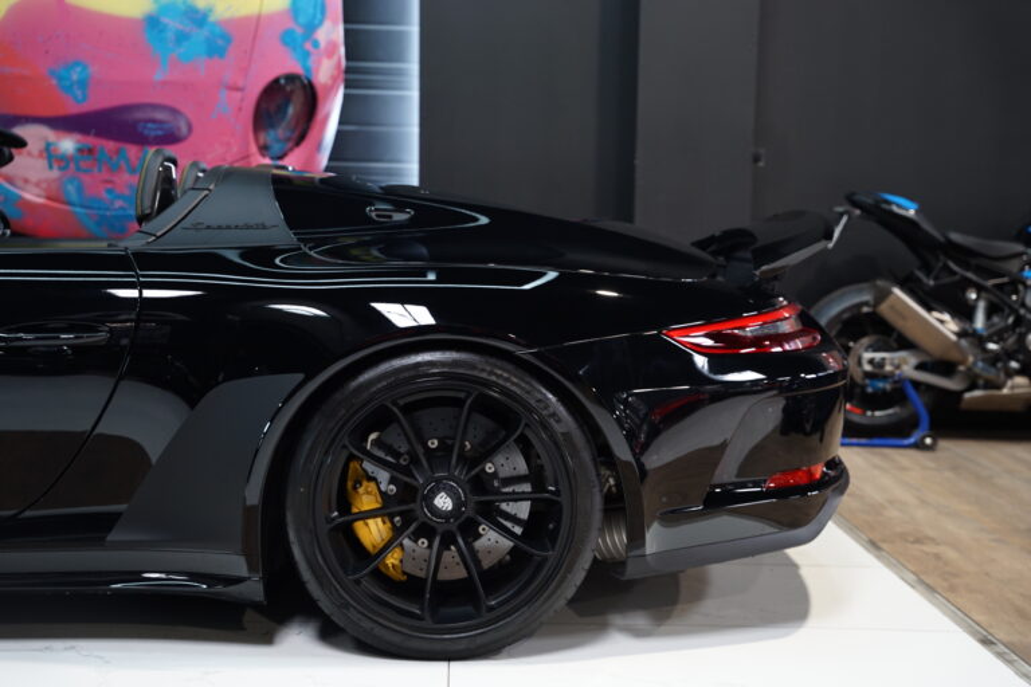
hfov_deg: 39.0
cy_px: 344
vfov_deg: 26.6
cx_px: 516
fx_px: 1455
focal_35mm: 51
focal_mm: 50.8
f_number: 3.2
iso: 1000
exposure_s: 1/80
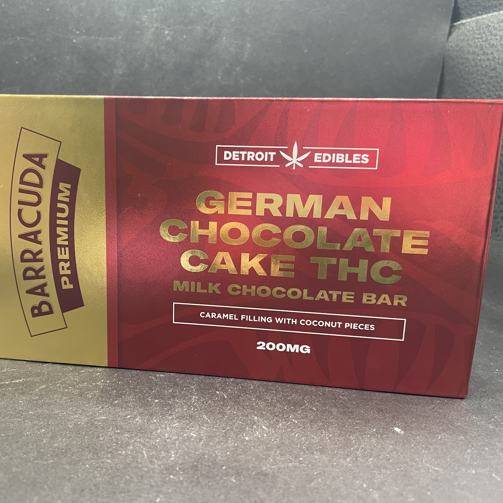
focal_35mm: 31
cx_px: 199
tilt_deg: -12.2
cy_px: 252
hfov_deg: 52.1
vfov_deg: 52.5
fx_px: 510
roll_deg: -1.3
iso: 100
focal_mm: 4.2
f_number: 1.6
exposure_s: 1/60
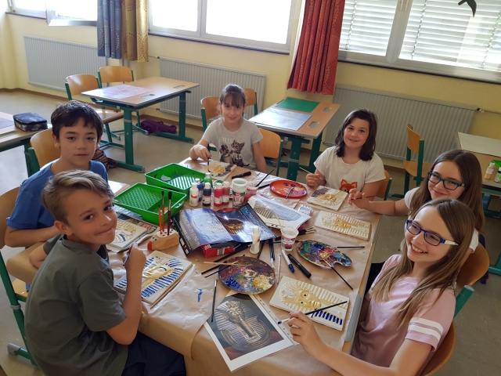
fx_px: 376
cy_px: 188
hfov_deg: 67.3
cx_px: 250
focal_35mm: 26
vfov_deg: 53.1
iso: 100
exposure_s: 1/50
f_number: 1.7
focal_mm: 4.2
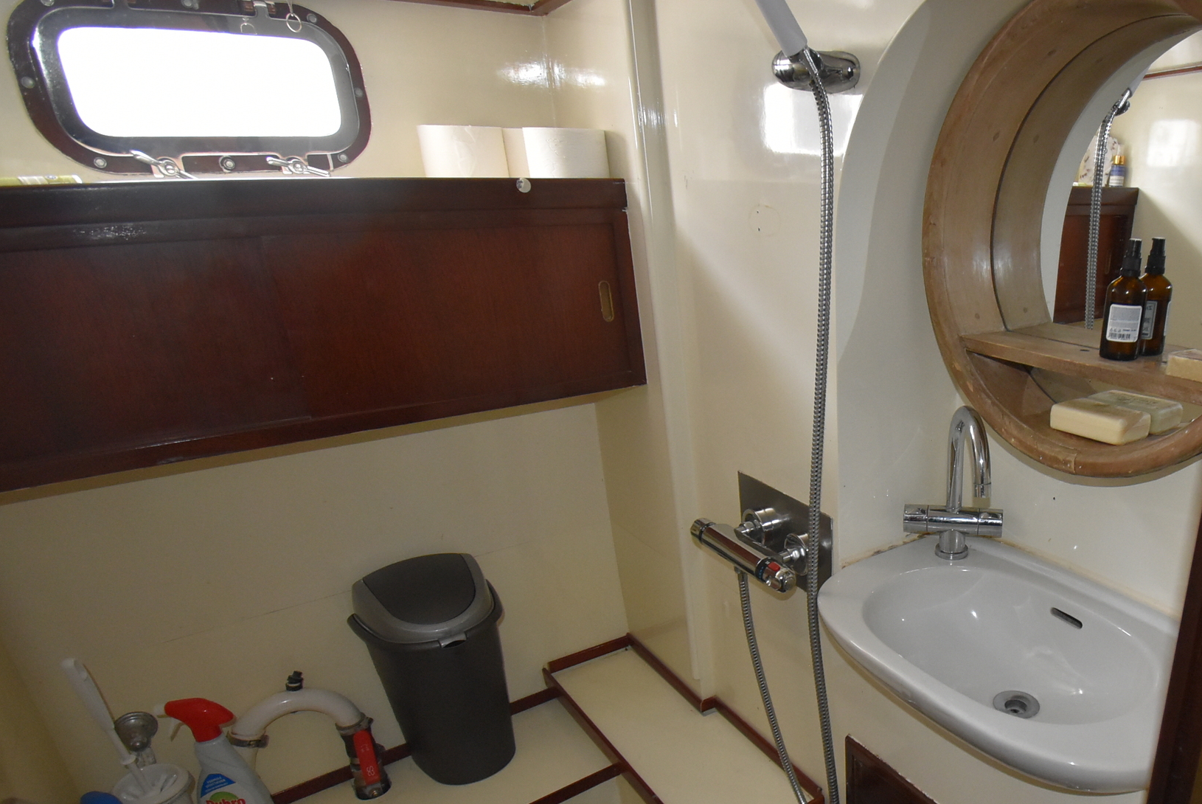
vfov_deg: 53.9
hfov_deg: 70.5
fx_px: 769
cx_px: 914
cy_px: 548
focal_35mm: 23
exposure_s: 1/60
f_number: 4.5
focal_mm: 10
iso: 1800
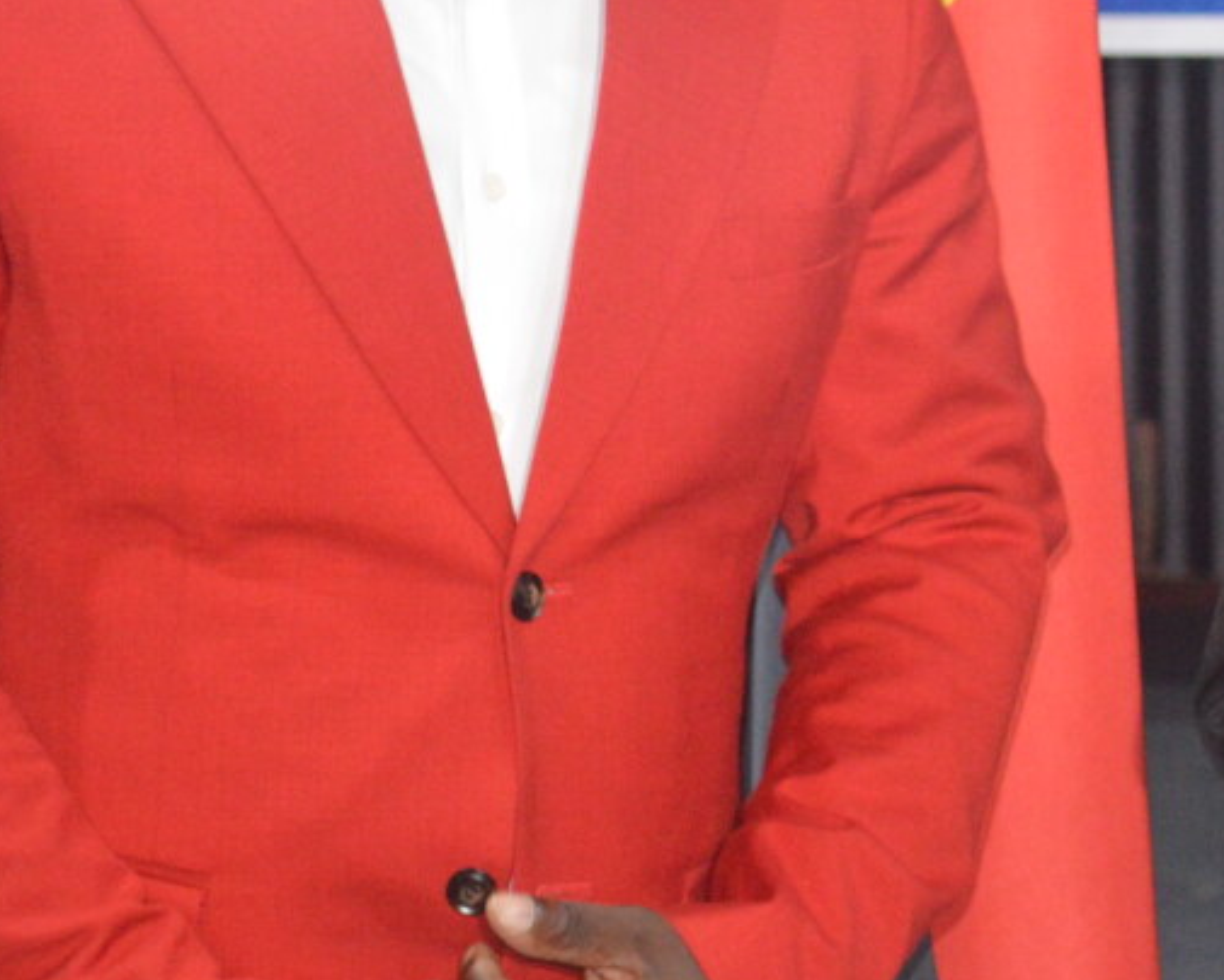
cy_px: 141
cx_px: 1651
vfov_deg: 8.2
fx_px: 6774
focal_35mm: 187
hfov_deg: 10.1
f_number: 5.3
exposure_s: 1/60
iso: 2000
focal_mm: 42
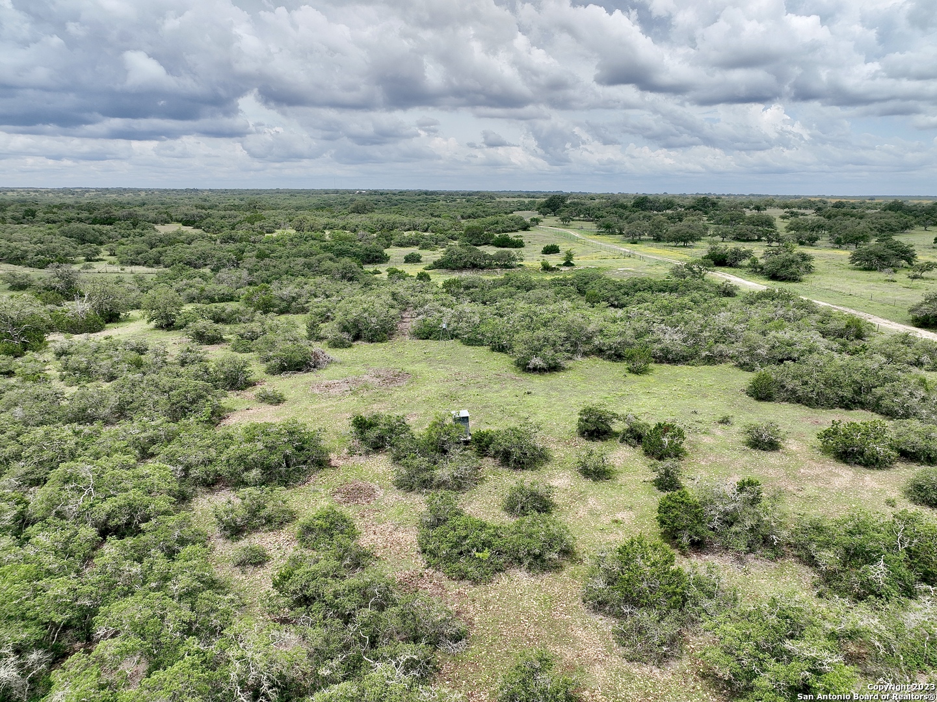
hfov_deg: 71.6
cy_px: 351
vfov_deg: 56.8
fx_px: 649
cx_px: 468
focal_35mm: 24
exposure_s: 1/2000
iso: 100
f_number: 2.8
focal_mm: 12.29
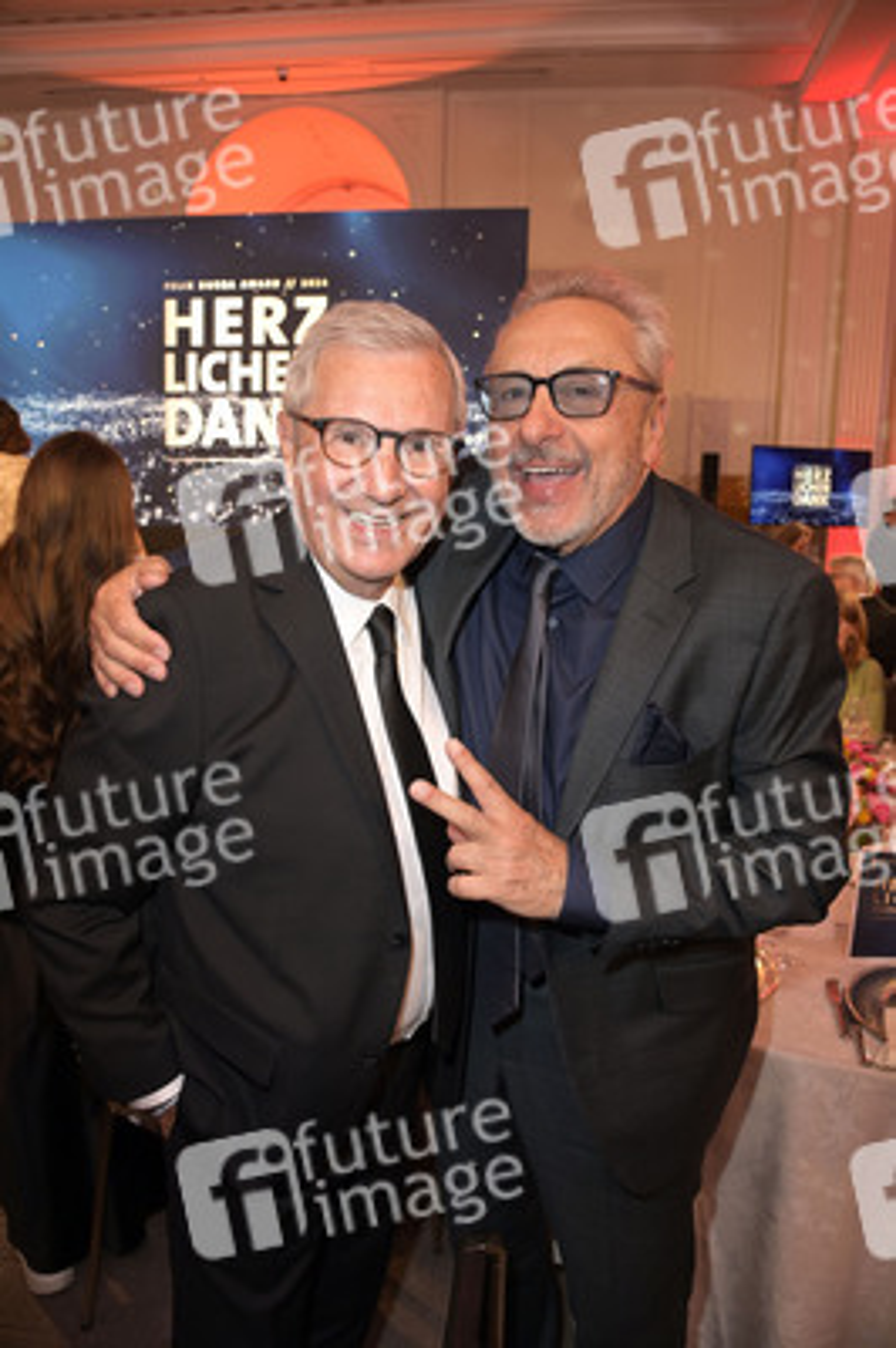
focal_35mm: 24
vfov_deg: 73.8
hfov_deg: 53.1
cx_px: 448
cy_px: 674
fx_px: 897
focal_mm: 24
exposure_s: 1/50
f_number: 5.6
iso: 1600
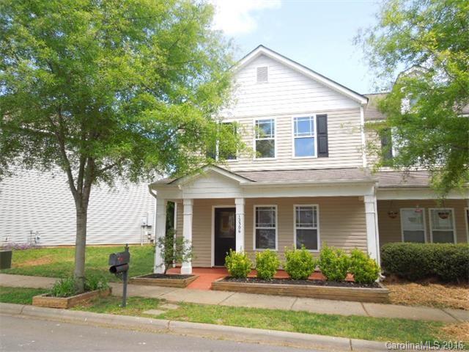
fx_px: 339
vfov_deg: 54.9
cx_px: 234
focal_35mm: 25
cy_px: 176
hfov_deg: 69.4
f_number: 3.3
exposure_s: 1/200
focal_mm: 4.5
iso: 100
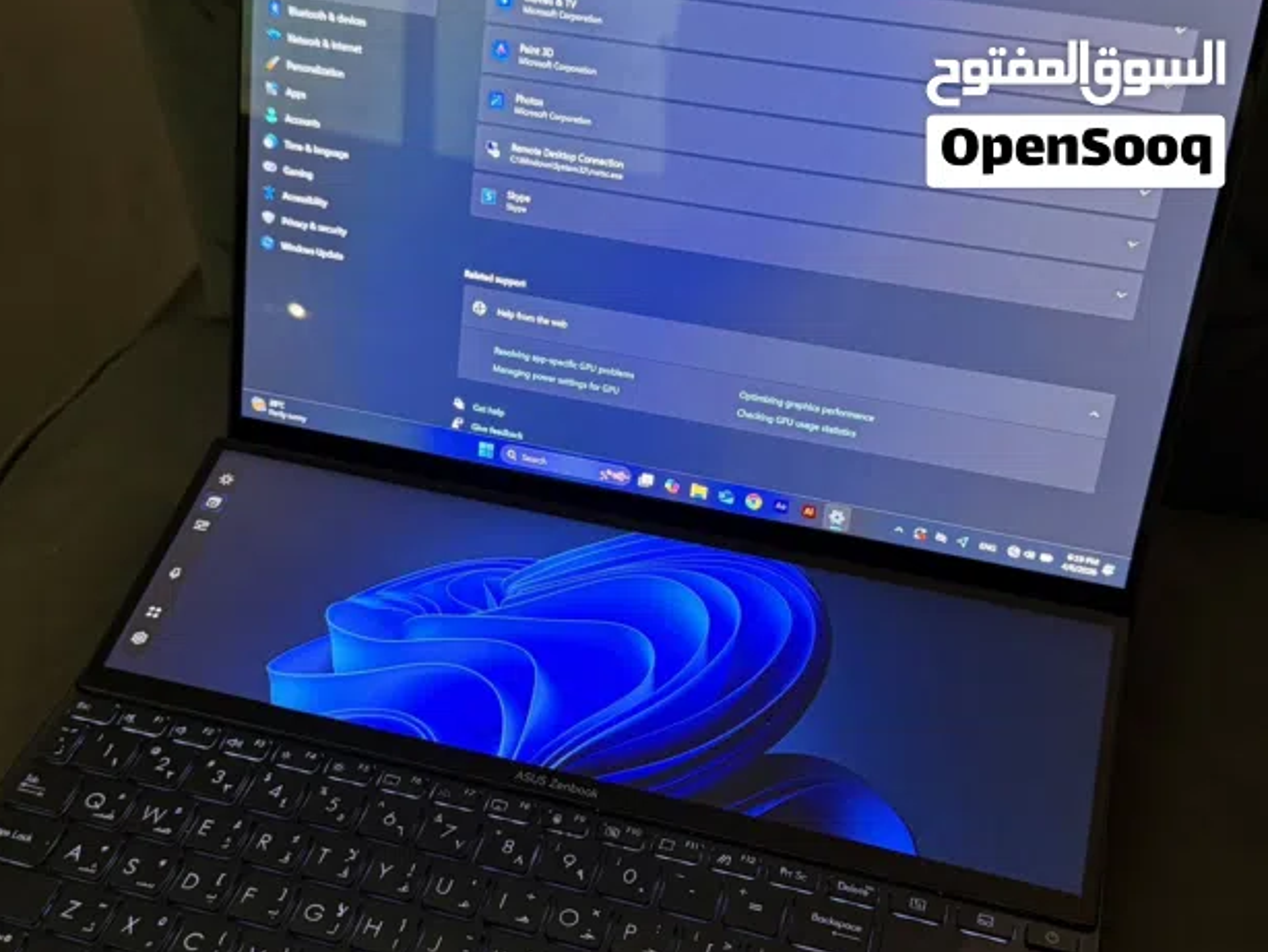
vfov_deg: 54.9
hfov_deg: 69.4
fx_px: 916
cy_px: 485
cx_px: 615
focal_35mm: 25
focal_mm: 6.76
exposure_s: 1/60
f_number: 1.78
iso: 500
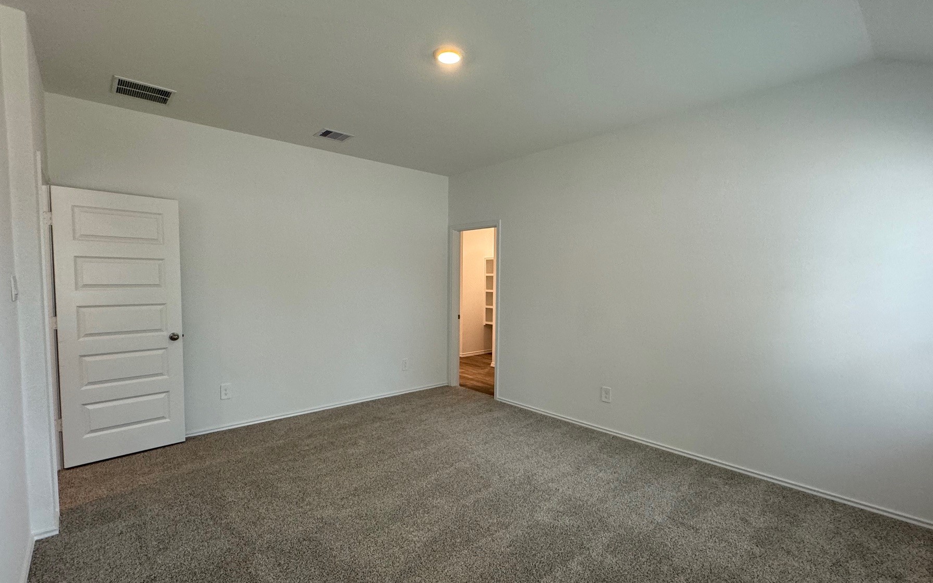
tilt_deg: -3.9
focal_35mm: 17
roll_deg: -0.2
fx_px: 432
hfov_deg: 94.4
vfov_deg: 67.9
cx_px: 459
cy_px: 307
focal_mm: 2.22
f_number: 2.2
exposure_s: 1/120
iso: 200
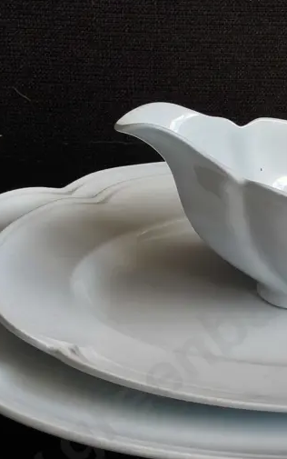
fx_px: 725
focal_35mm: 58
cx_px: 293
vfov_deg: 34.9
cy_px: 282
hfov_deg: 21.5
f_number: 2
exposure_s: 1/100
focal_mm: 2.87
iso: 64
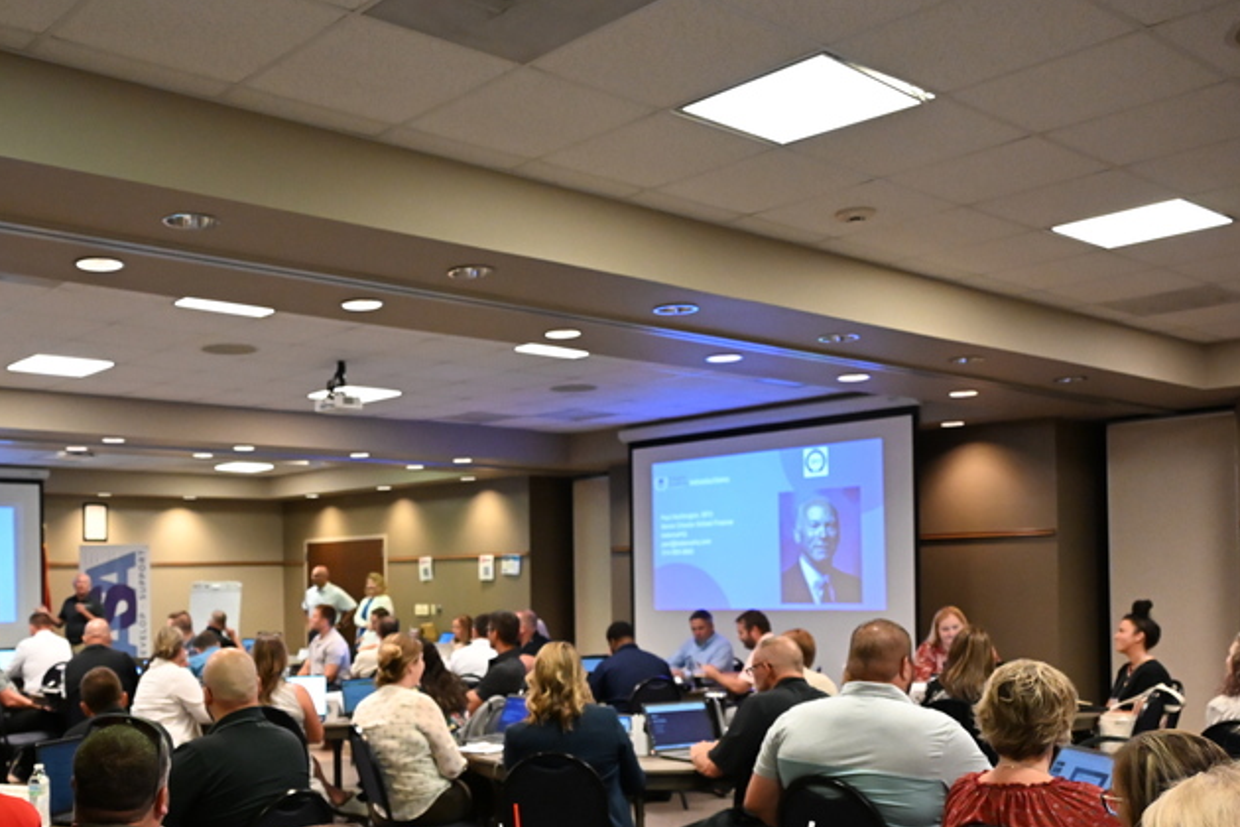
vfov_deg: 33.8
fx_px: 1343
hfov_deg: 48.6
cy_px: 582
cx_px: 400
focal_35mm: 39
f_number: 4
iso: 6400
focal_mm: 24
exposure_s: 1/250
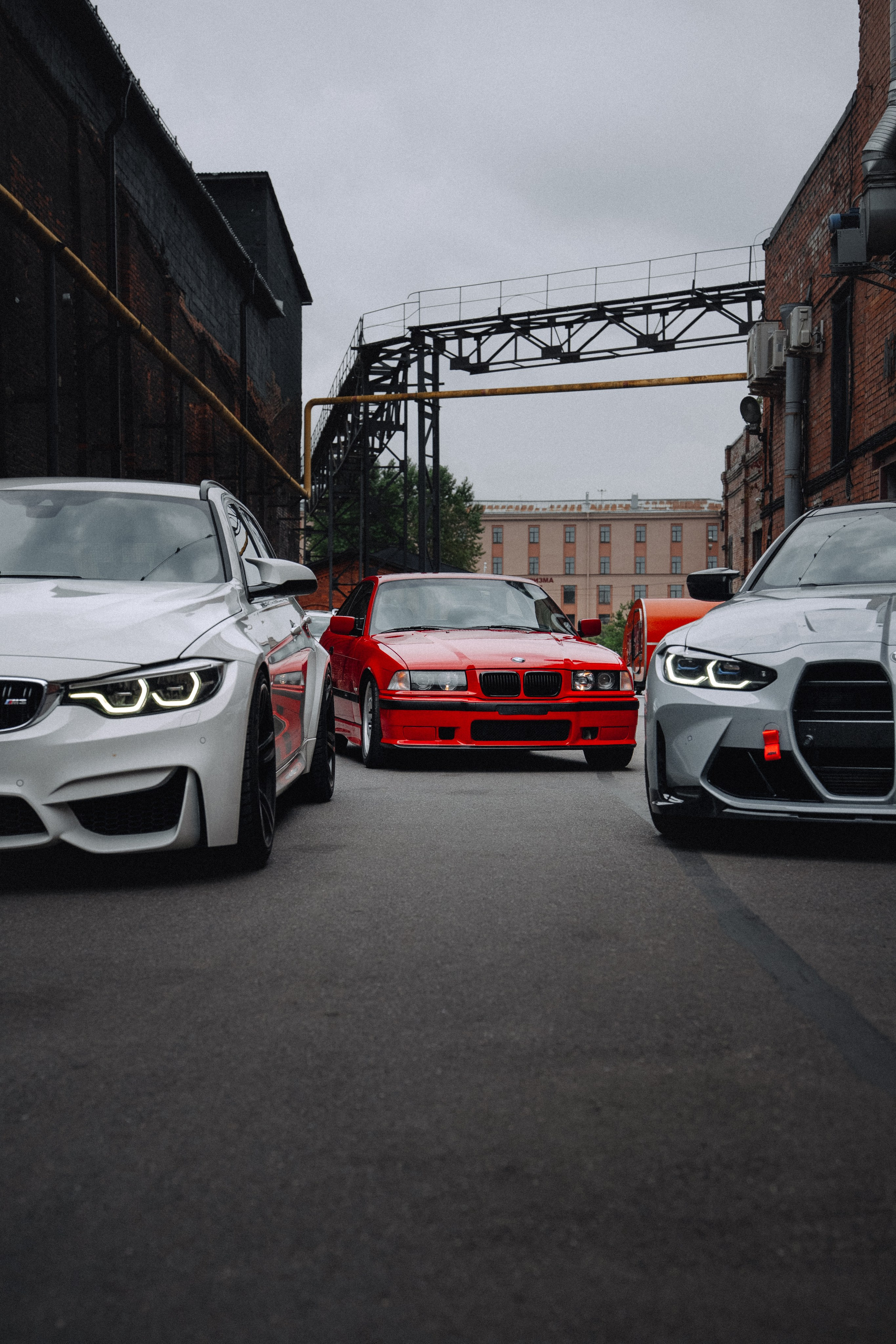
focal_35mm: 53
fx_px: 1979
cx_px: 448
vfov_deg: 37.5
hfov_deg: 25.5
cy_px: 672
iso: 200
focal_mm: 53
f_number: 4.5
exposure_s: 1/800
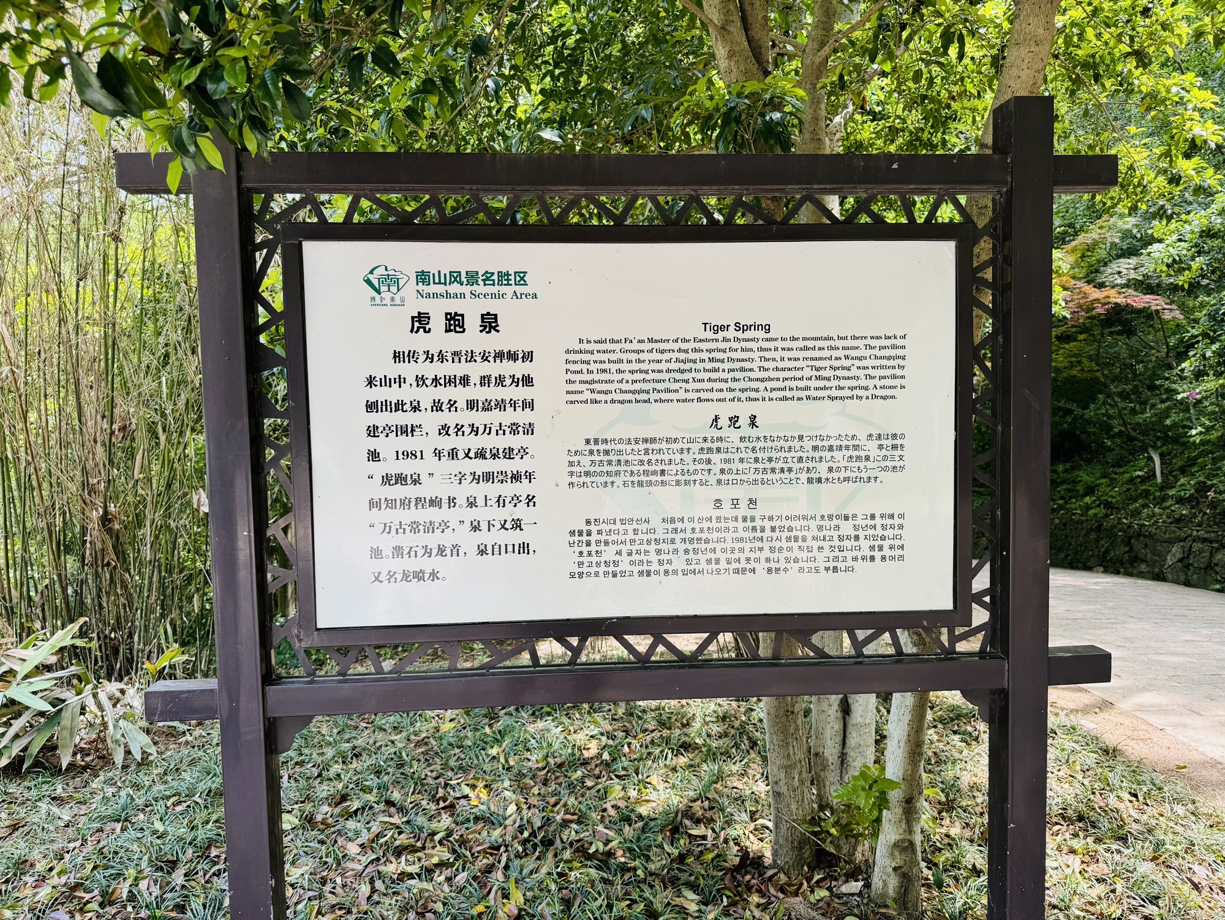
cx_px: 612
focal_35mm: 24
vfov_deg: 56.9
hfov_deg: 71.6
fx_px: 850
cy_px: 460
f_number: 1.78
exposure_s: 1/343
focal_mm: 6.76
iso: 80
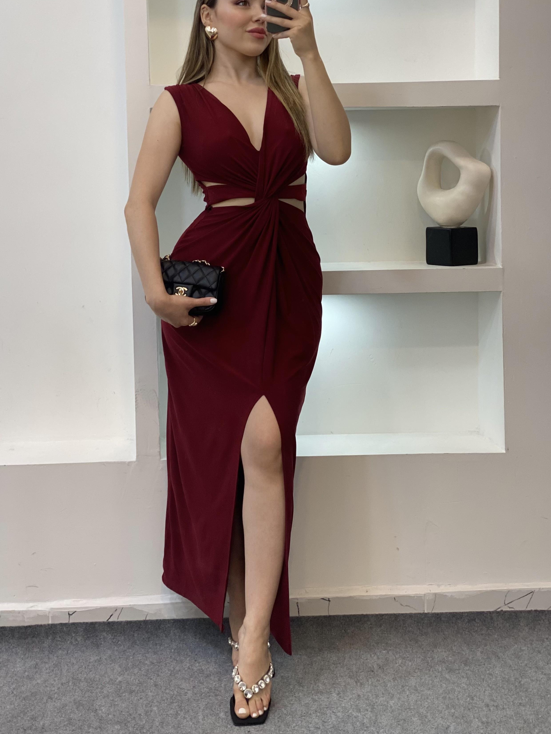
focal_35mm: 62
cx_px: 251
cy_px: 304
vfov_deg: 31.1
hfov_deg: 23.6
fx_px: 1316
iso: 80
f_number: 2
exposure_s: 1/100
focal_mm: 6
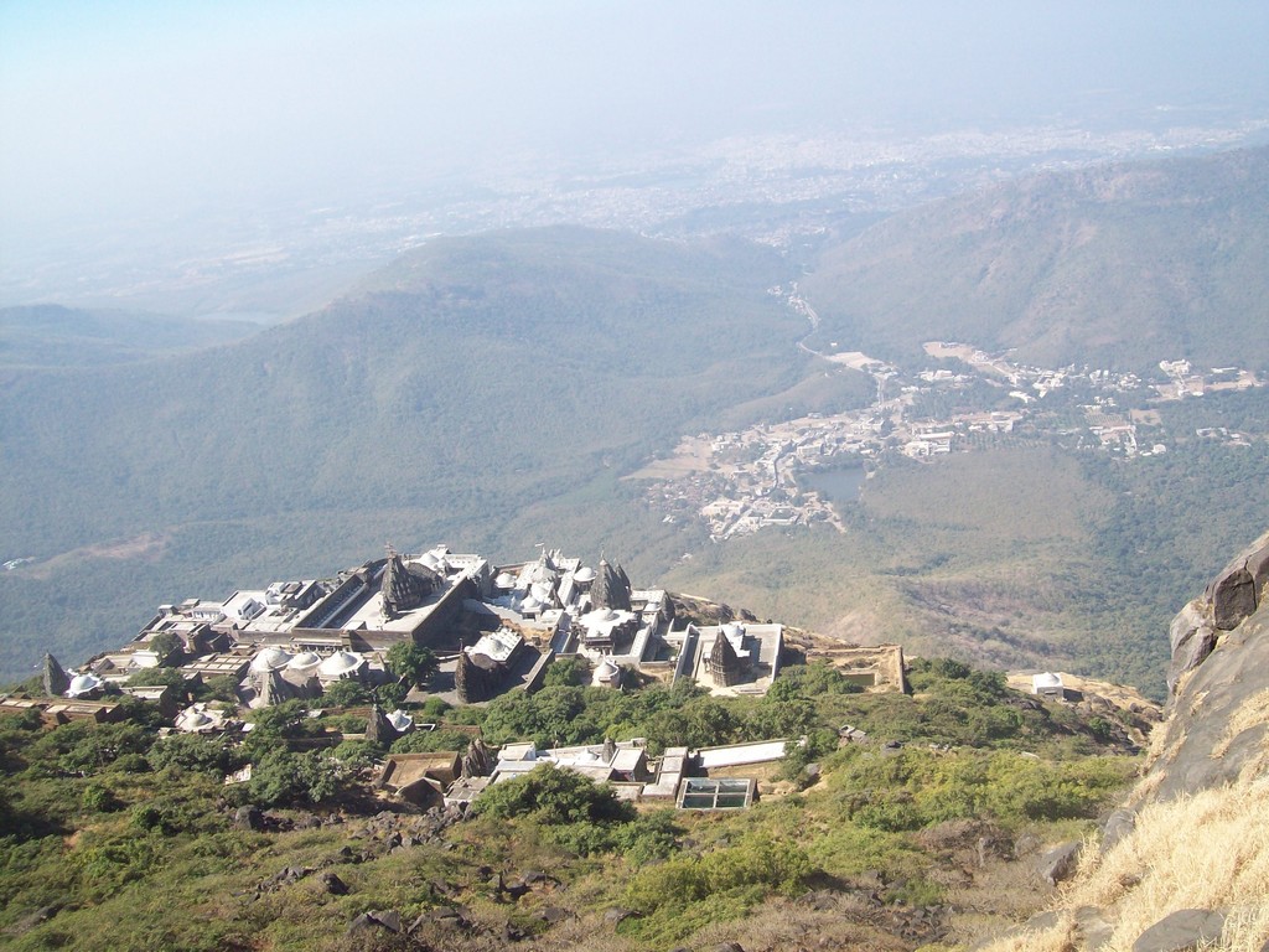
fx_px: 1320
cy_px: 476
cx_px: 634
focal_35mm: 36
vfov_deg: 39.7
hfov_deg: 51.4
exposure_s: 1/435
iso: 80
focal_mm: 6
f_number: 4.8
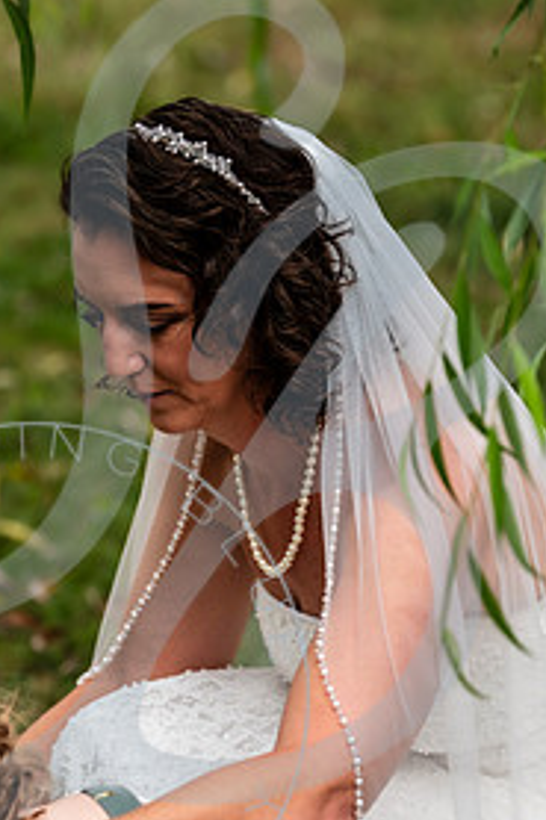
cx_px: 168
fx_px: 4054
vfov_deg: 11.6
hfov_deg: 7.7
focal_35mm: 178
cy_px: 472
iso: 400
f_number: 2.8
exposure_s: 1/800
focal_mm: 110
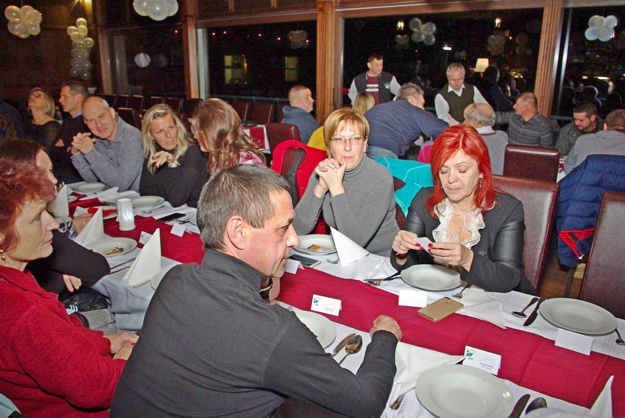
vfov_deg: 48.0
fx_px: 469
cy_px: 209
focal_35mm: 27
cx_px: 312
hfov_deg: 67.3
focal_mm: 18
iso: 400
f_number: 5.6
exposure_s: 1/30
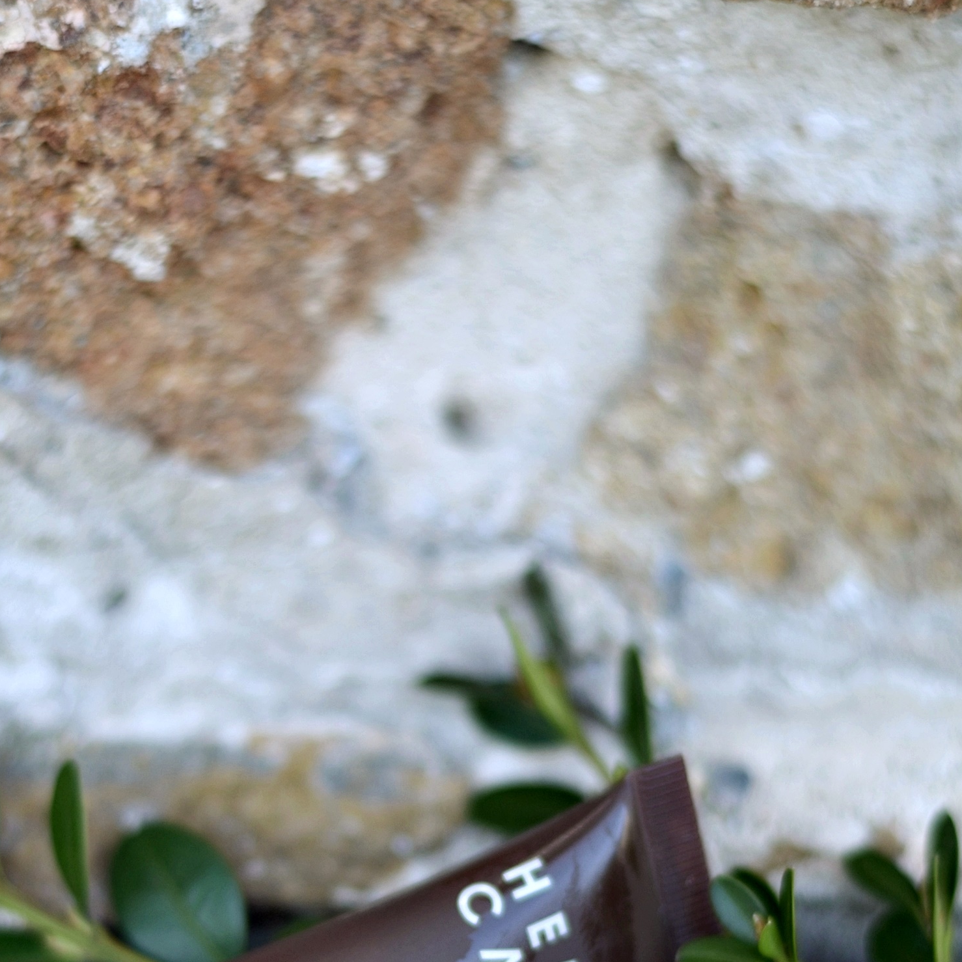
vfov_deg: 13.4
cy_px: 758
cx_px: 357
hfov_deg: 13.4
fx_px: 4087
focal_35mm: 130
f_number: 1.8
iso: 100
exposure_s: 1/800
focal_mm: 50
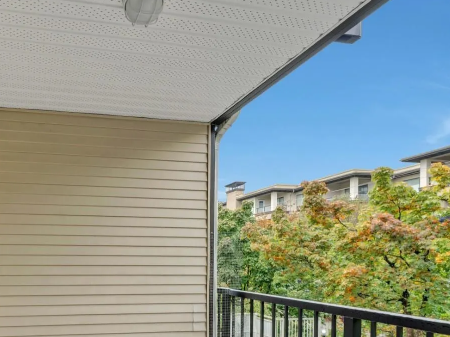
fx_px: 340
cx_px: 86
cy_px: 260
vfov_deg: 50.2
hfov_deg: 61.1
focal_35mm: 26
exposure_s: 1/50
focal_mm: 15.1
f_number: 8
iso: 400
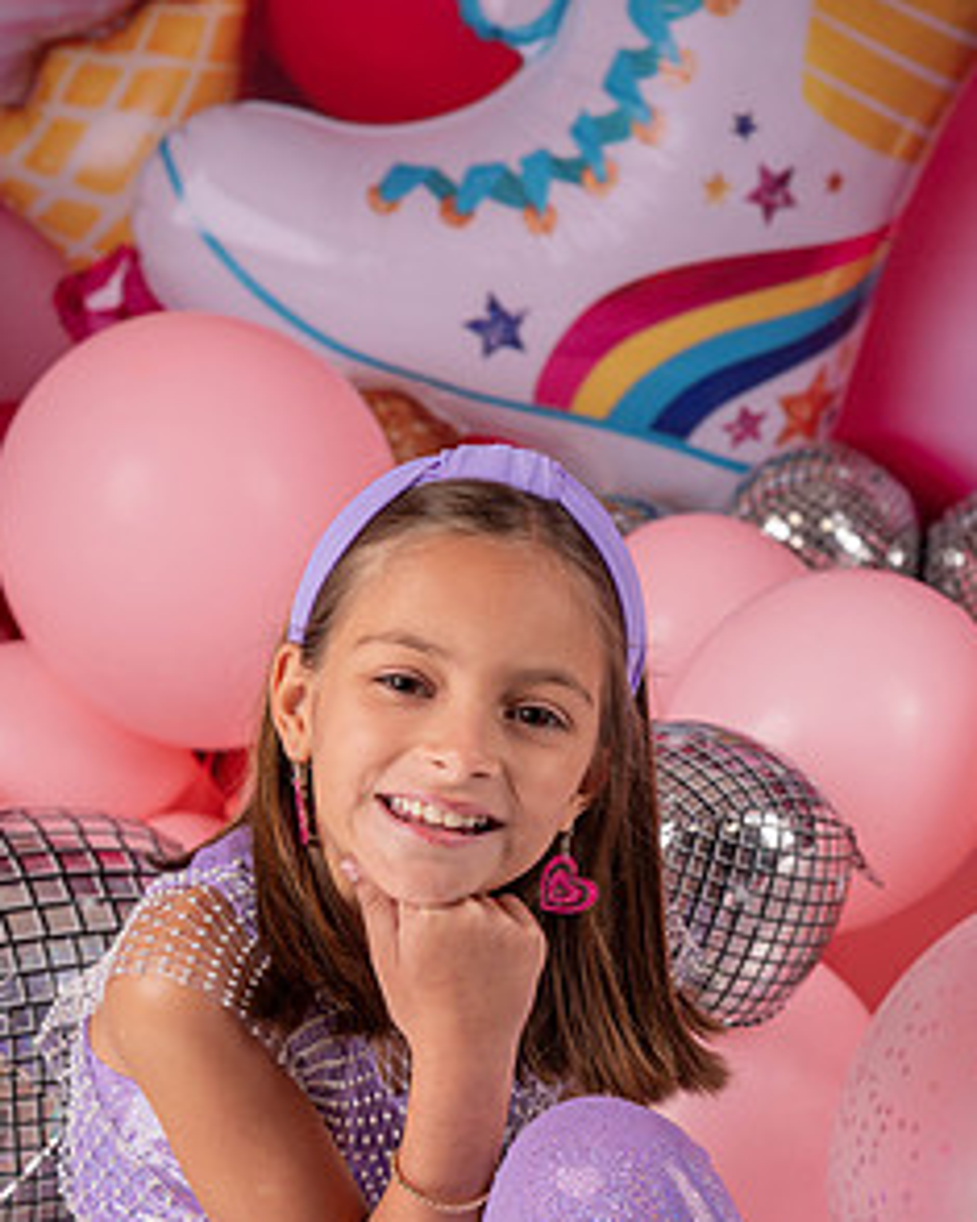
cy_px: 819
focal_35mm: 79
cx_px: 482
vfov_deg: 24.0
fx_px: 2857
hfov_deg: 19.4
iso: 160
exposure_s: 1/100
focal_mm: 55
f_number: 5
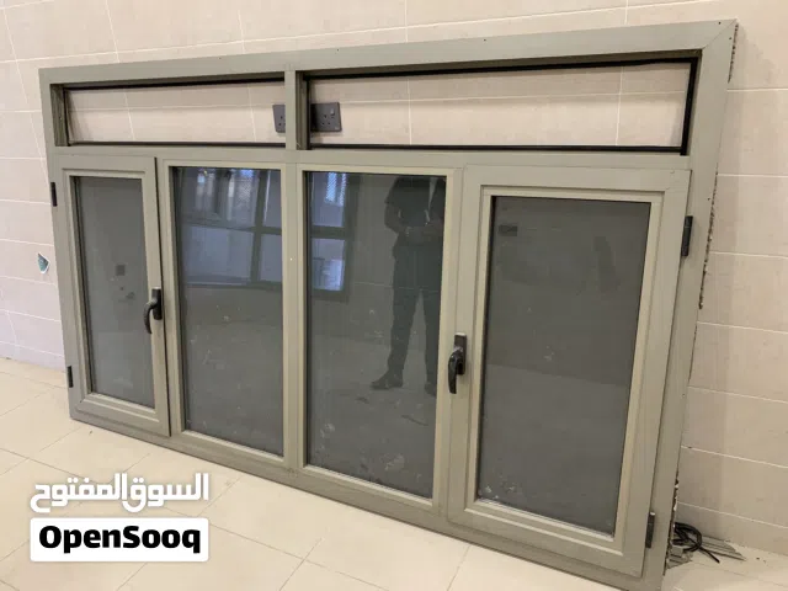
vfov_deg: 53.1
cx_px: 394
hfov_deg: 67.3
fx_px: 592
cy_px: 296
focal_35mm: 26
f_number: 1.8
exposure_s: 1/50
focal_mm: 4.25
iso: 160
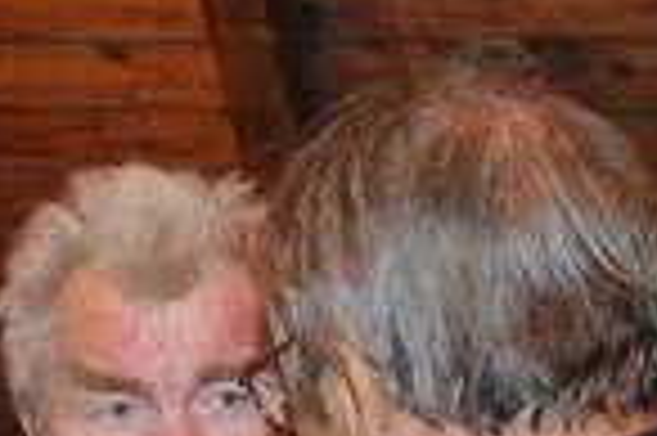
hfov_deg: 13.4
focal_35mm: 153
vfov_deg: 8.7
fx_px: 2789
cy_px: 688
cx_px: 122
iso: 4000
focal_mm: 35
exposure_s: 1/30
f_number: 8
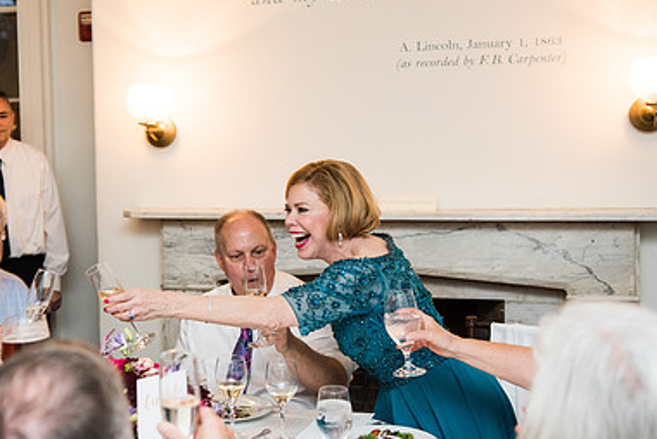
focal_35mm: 58
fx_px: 1059
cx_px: 202
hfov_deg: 34.0
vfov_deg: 23.4
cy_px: 177
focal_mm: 38
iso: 640
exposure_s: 1/100
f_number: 3.2
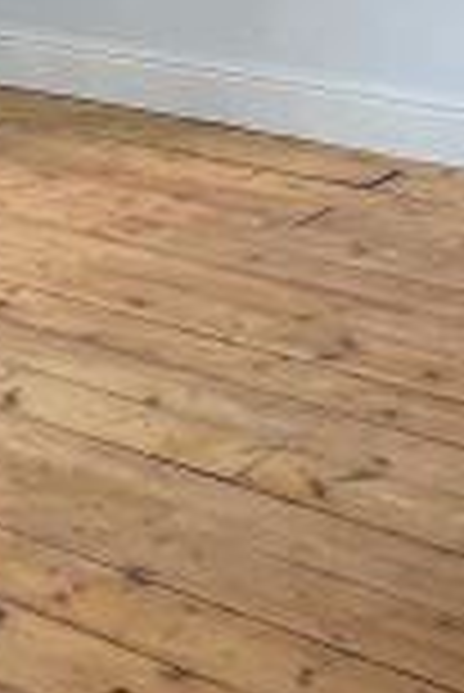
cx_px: -288
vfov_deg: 22.0
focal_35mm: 90
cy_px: 63
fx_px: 1736
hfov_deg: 14.0
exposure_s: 1/99
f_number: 1.8
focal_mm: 1.57
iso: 125
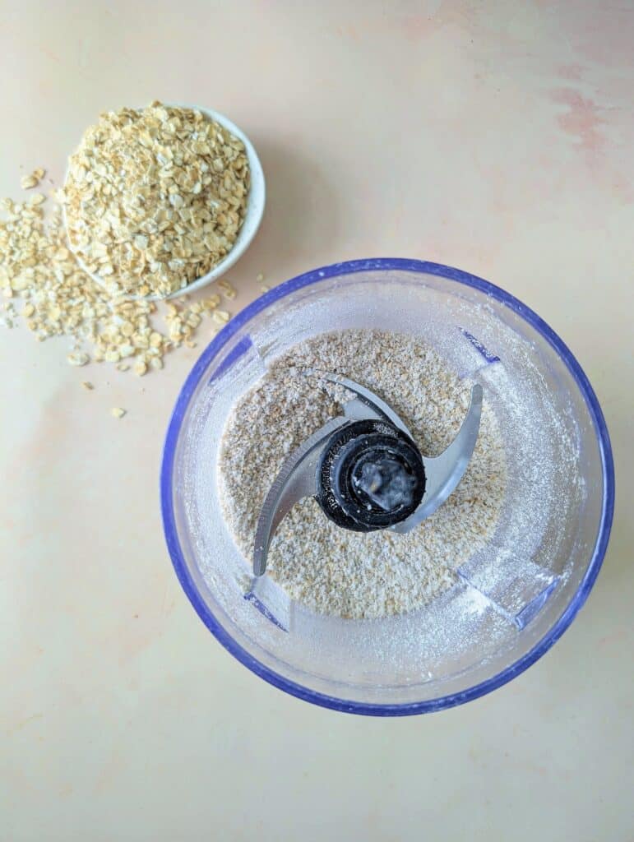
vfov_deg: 71.5
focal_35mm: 24
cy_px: 421
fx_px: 585
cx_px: 317
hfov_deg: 56.9
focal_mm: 6.9
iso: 35
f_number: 1.68
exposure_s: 1/23.8
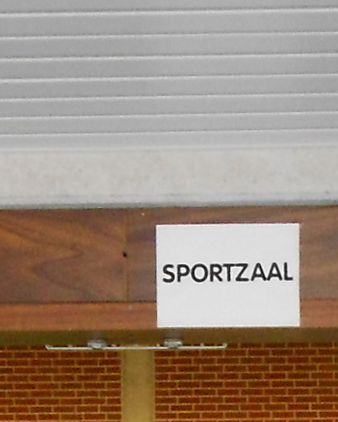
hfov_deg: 11.1
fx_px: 1736
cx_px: 304
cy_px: 787
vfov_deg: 12.5
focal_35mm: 139
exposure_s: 1/30
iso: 320
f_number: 3.2
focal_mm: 4.6
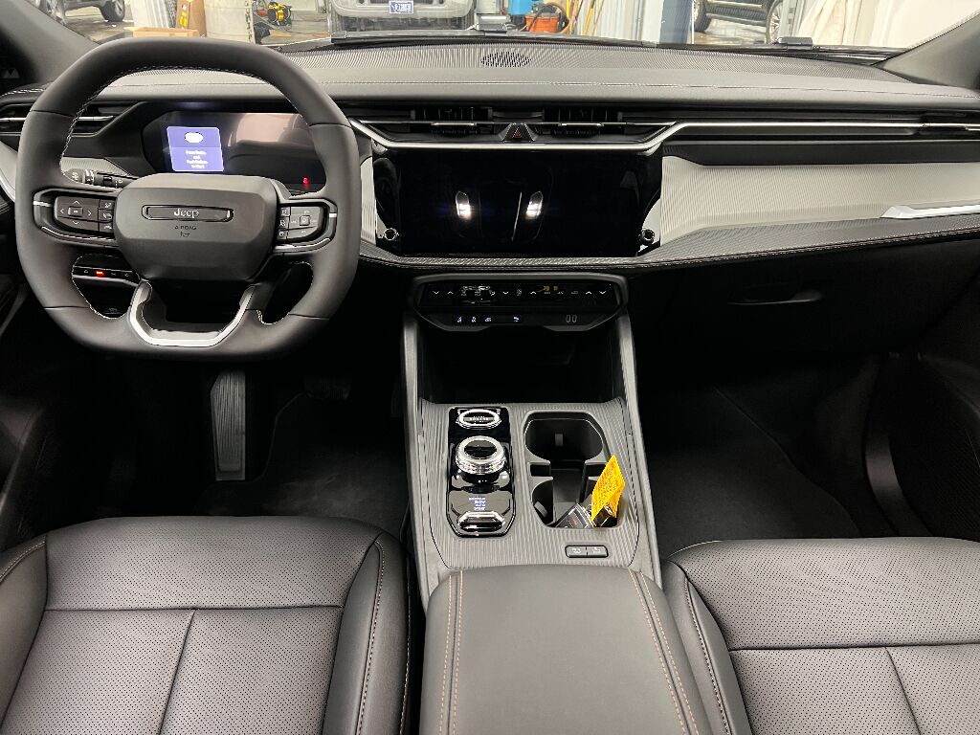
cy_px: 368
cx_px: 490
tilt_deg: -29.5
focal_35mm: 26
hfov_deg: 67.3
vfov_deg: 53.1
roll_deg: +0.0
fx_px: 736
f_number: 1.5
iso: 500
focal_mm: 5.7
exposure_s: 1/30
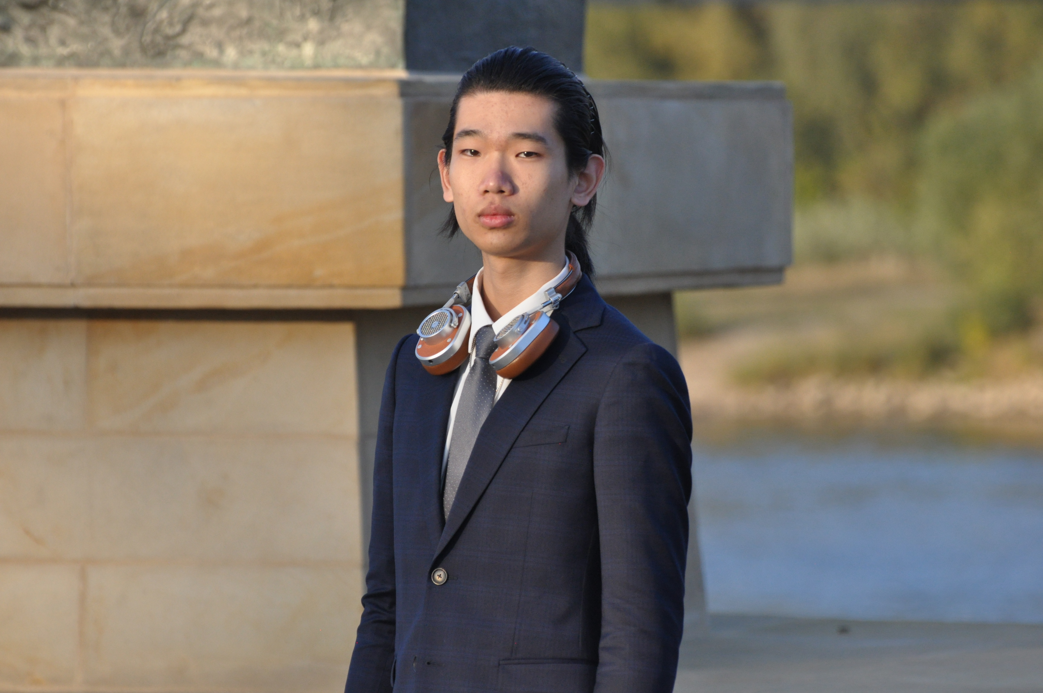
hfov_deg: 7.6
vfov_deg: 5.1
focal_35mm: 270
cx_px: 522
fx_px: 7813
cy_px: 346
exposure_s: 1/1600
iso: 800
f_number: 5
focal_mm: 180
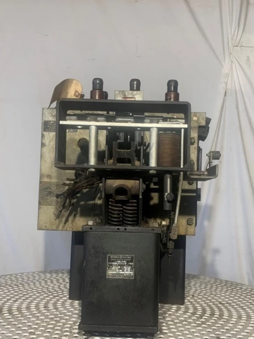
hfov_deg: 53.0
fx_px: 255
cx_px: 127
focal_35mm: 26
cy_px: 170
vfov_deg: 67.3
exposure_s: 1/60
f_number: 1.8
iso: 64
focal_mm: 4.25
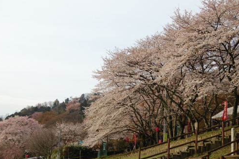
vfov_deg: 24.6
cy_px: 81
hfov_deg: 36.2
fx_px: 365
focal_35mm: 55
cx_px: 133
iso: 200
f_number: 5.6
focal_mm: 30
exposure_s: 1/500
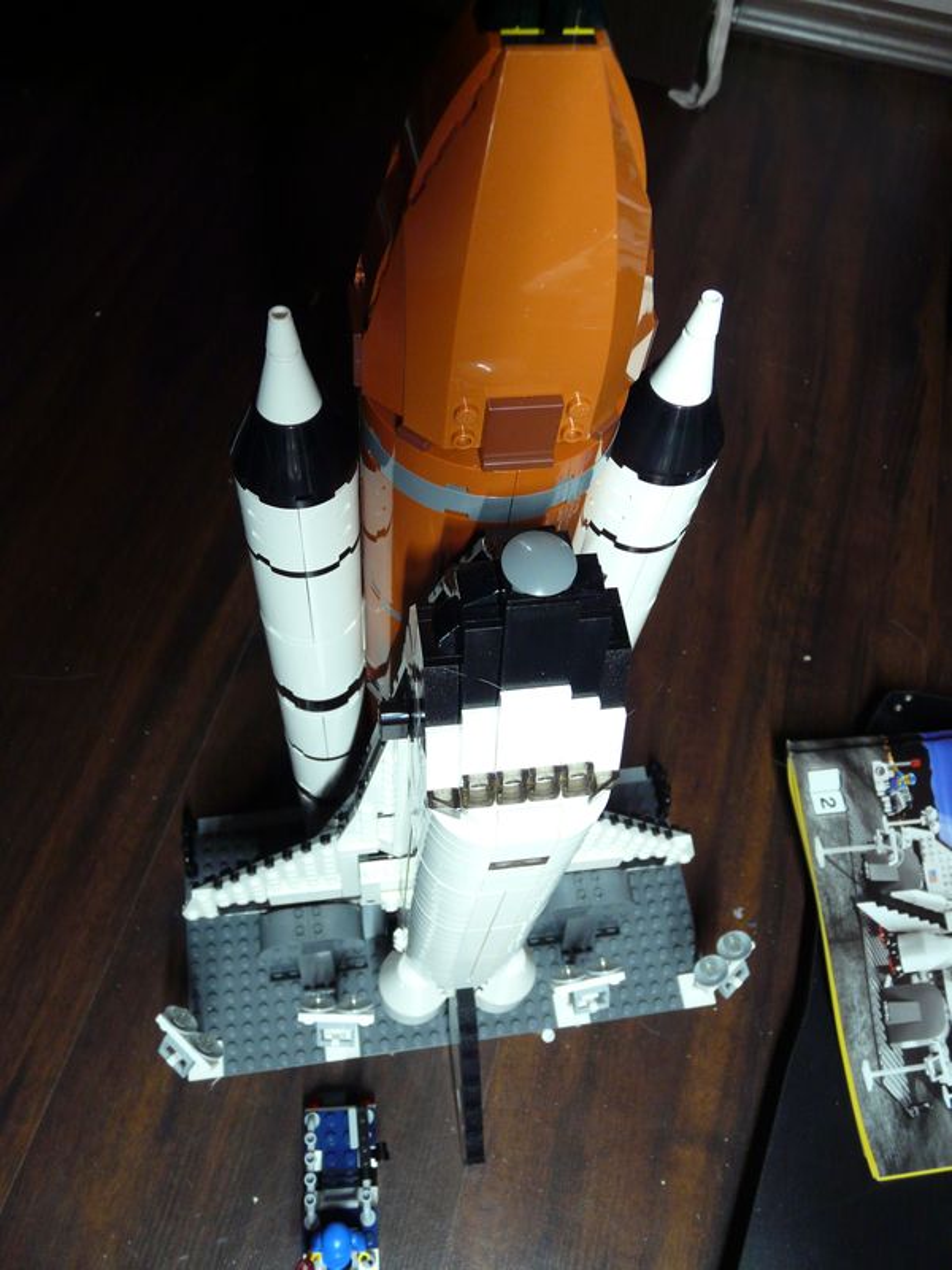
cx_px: 476
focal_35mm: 28
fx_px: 1027
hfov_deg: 49.7
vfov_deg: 63.4
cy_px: 635
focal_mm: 4.6
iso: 200
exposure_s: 1/10
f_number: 2.8
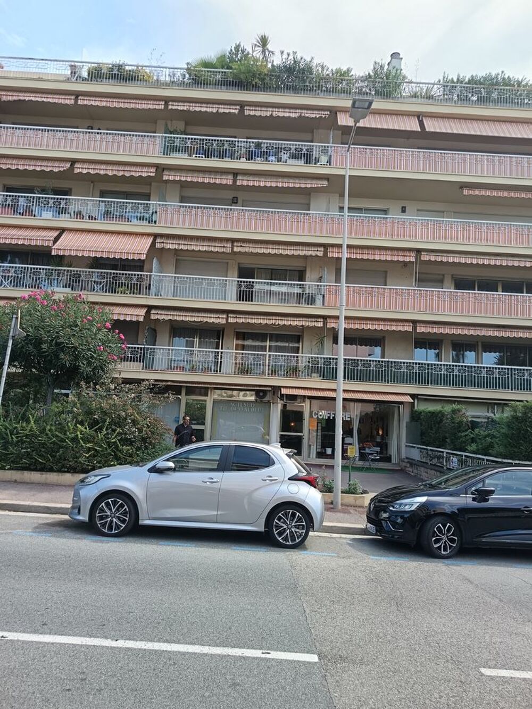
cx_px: 266
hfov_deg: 56.8
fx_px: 492
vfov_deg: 71.6
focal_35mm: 24
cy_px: 354
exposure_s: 1/900
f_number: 1.75
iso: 739
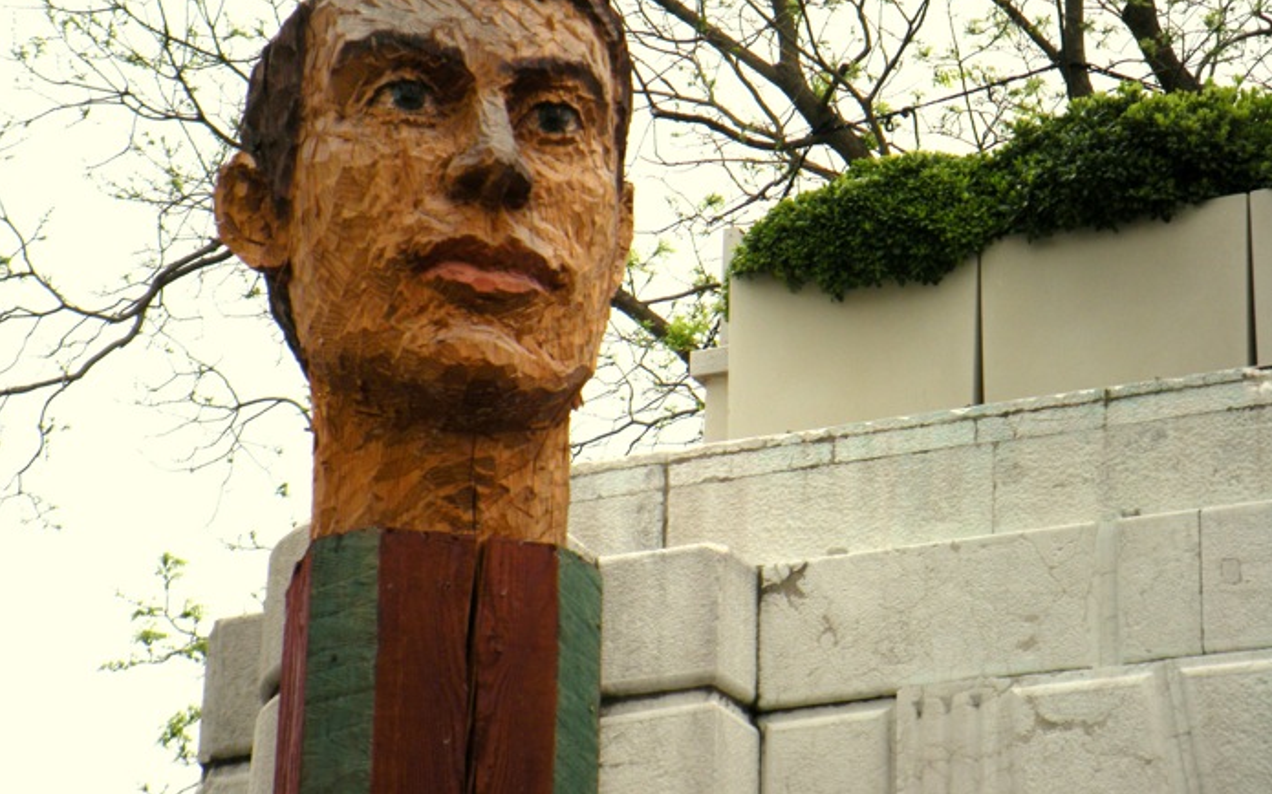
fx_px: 6550
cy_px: 341
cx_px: 637
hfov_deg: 11.1
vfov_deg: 6.9
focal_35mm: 189
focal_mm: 29.5
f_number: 4.8
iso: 64
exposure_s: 1/504
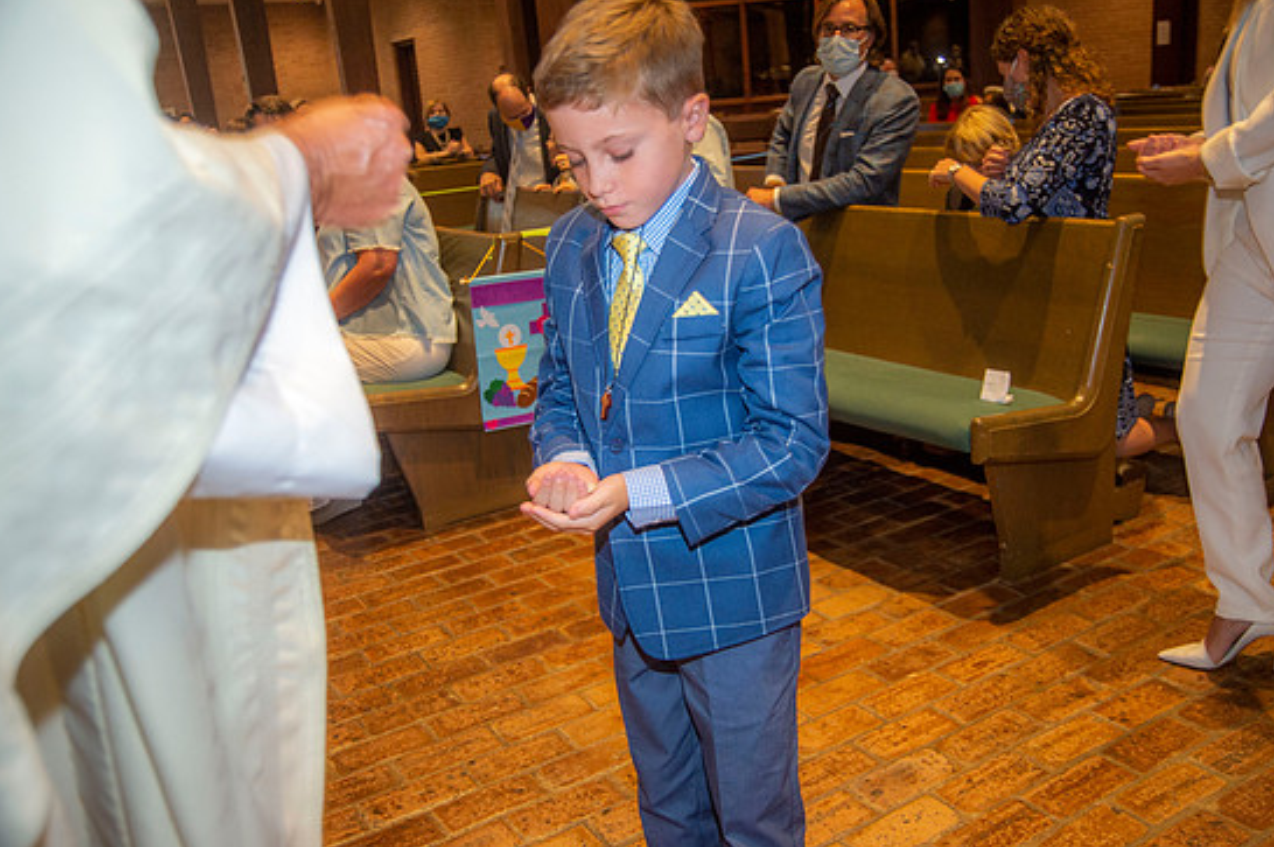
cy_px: 401
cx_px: 667
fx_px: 1202
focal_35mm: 34
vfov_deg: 38.8
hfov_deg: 55.8
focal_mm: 32
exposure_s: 1/125
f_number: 4.5
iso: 1600
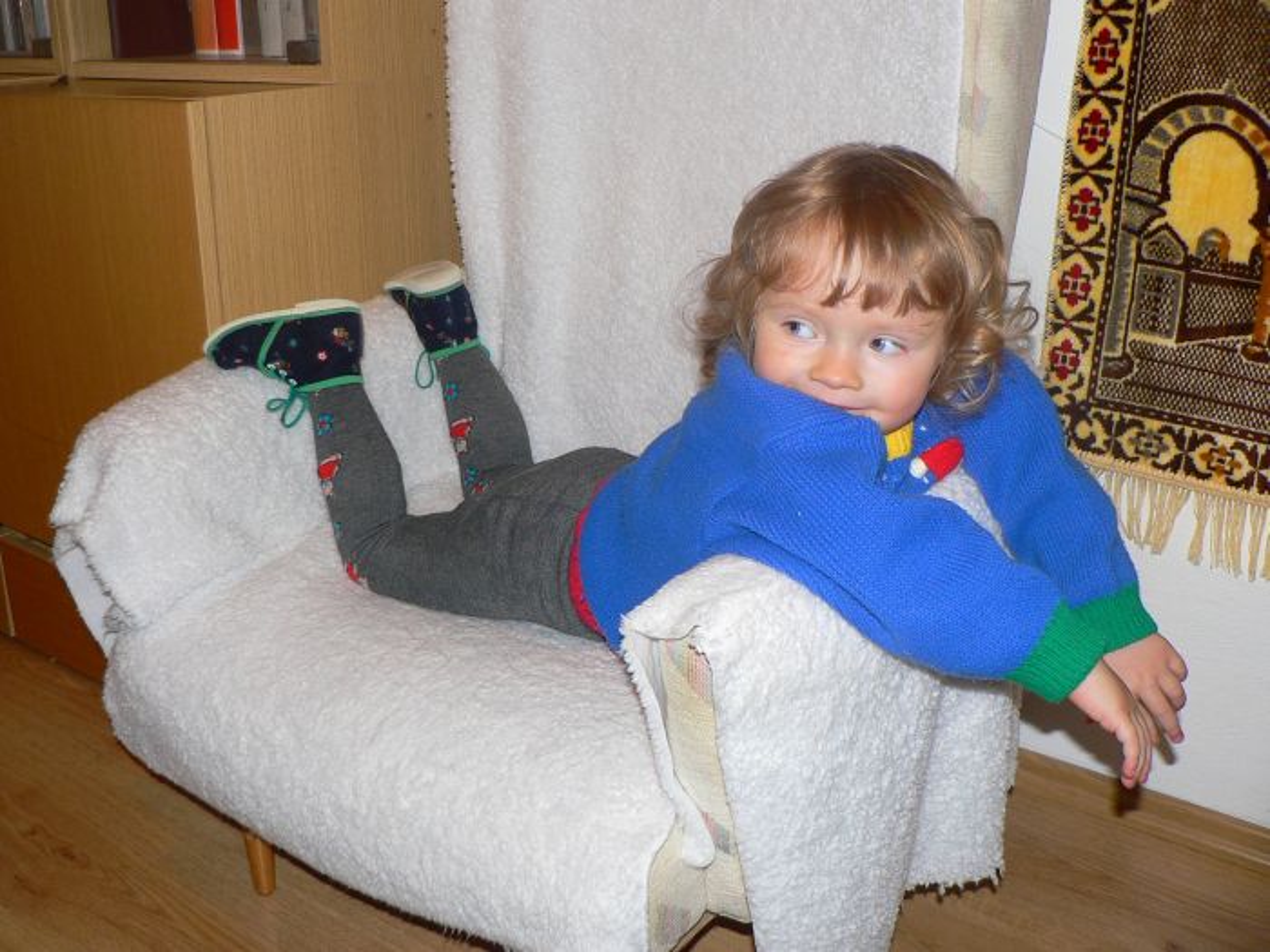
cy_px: 476
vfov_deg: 40.7
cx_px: 635
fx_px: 1284
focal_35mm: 35
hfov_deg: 52.6
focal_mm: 6
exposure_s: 1/60
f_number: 2.8
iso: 100
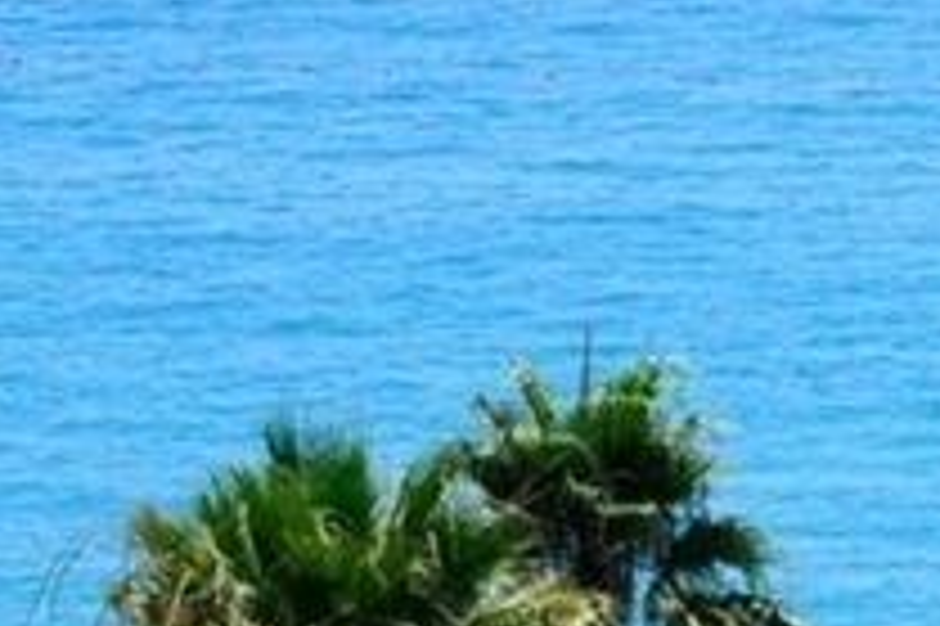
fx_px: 10488
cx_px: 1358
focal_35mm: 402
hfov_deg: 5.1
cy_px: 826
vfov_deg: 3.4
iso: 320
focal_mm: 70
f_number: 16
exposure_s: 1/160
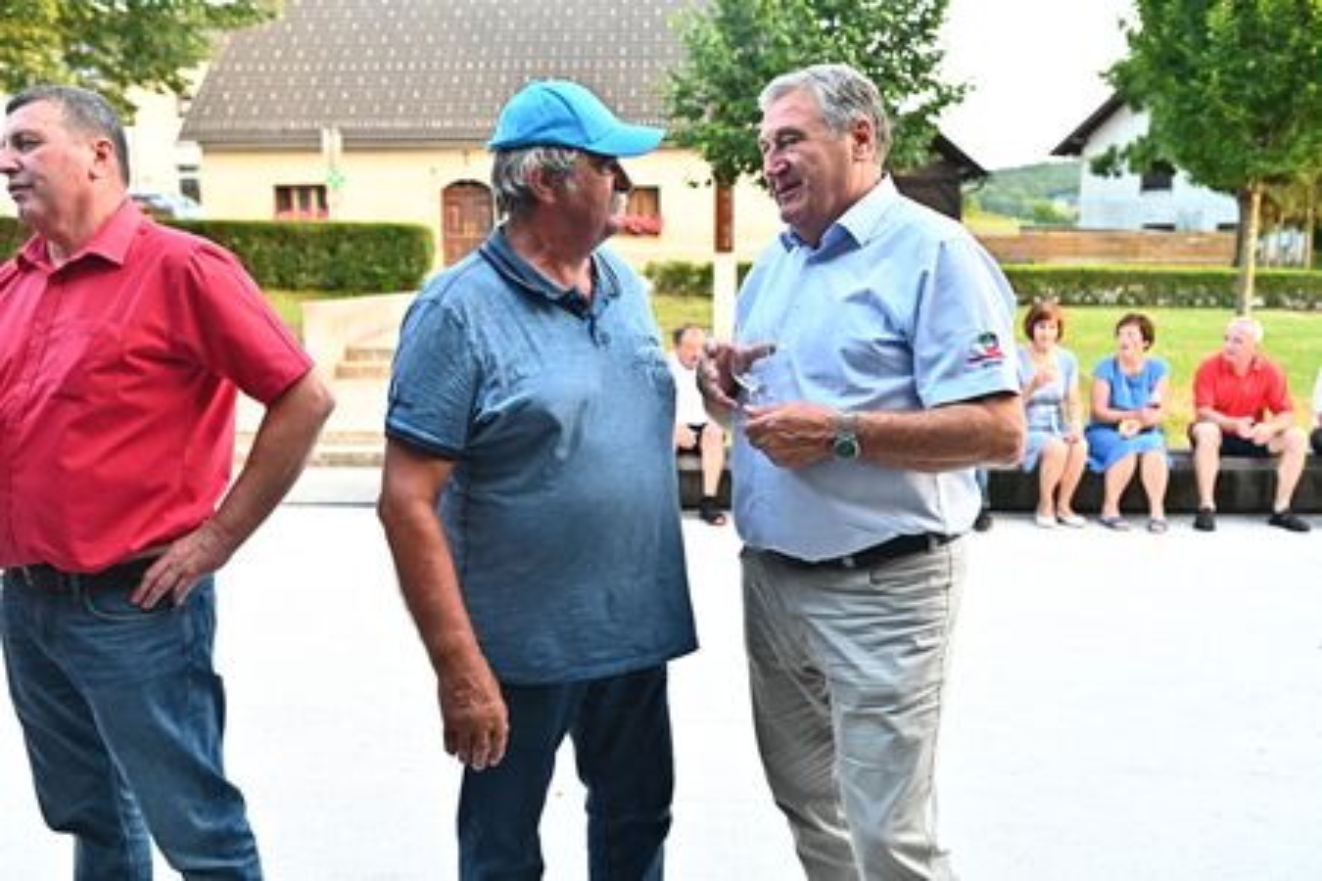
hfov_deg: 54.4
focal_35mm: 35
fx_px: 1285
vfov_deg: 37.9
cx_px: 661
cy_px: 440
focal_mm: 35
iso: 4000
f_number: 5
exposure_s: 1/800
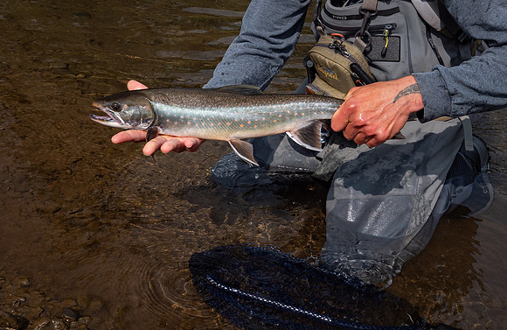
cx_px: 259
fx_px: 702
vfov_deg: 26.4
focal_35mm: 50
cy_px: 155
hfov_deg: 39.7
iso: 320
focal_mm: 17
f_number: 5.6
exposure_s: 1/320
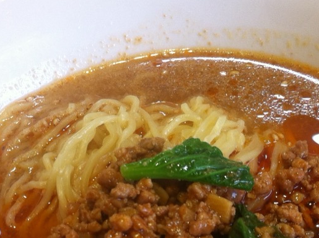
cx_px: 175
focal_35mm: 87
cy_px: 265
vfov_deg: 16.4
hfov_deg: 22.5
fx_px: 801
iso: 80
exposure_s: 1/60
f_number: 2.8
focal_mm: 3.85
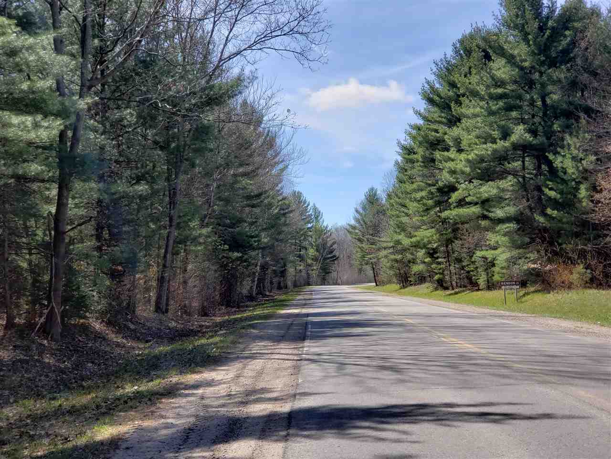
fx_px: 918
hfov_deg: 36.8
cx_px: 306
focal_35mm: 52
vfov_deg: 28.0
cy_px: 230
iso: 32
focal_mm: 6
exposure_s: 1/668
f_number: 2.4
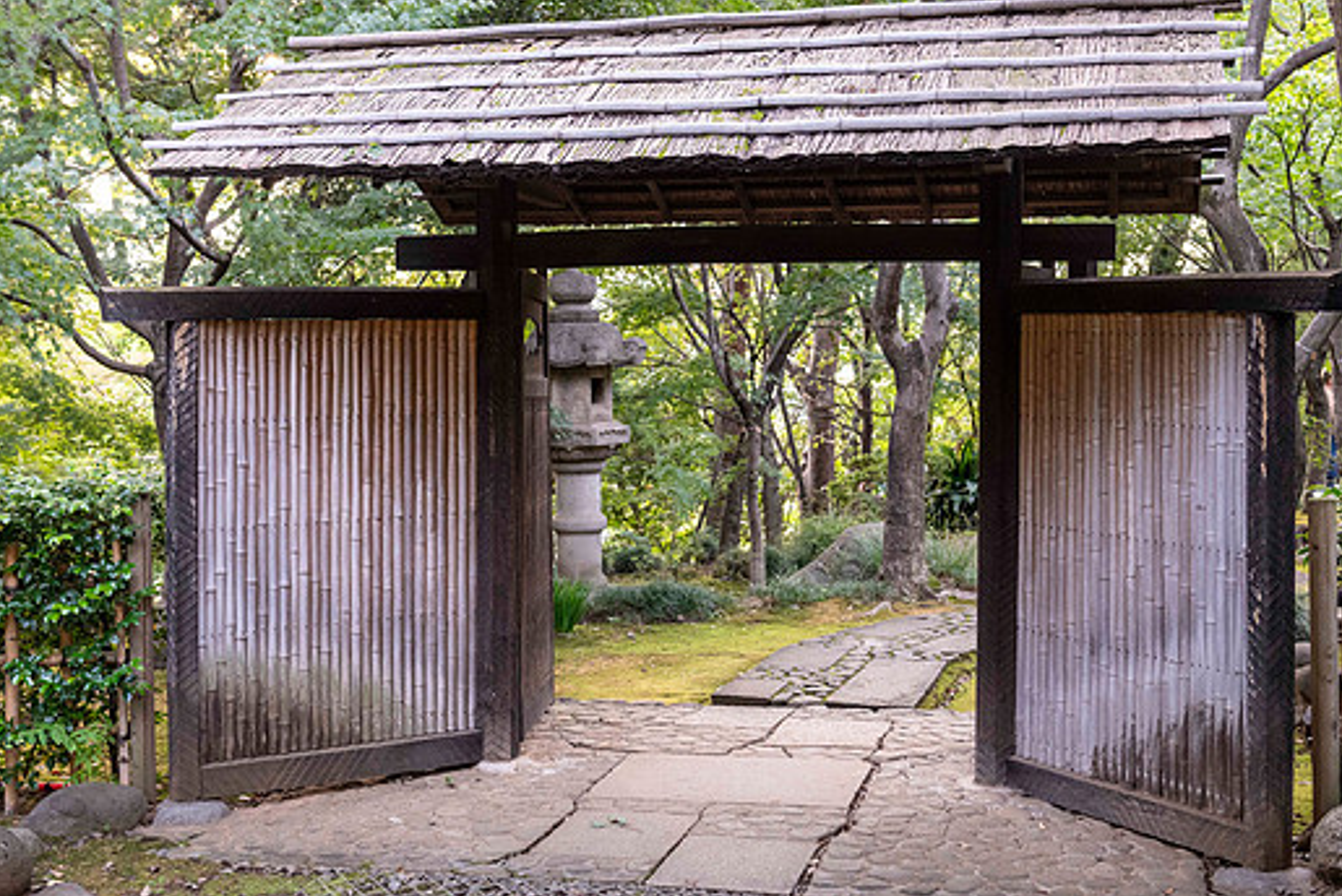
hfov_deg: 41.9
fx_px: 1753
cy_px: 397
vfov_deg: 28.7
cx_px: 704
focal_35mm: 47
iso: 1250
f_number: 4.5
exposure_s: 1/80
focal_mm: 40
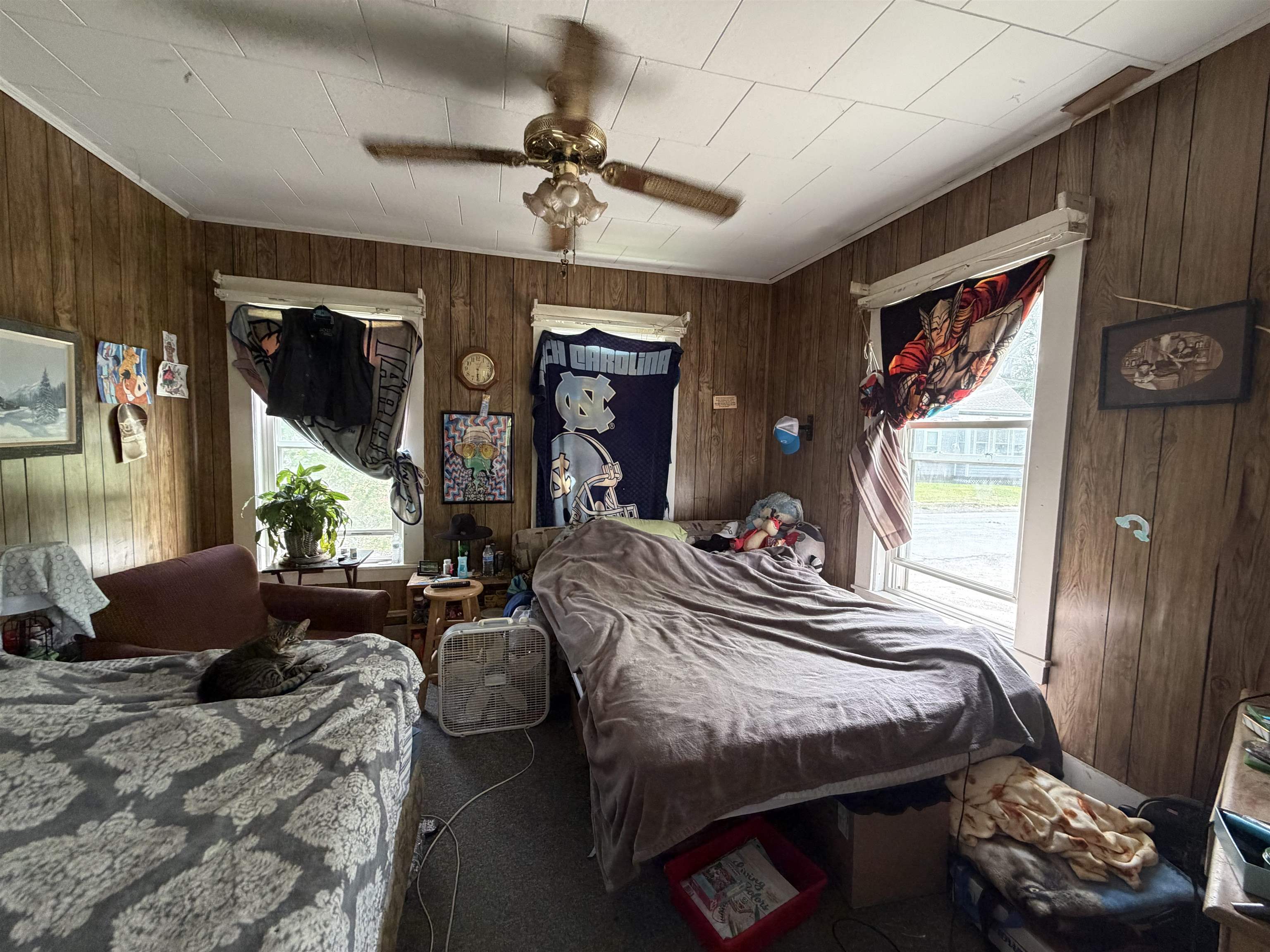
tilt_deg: -3.0
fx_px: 514
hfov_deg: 102.1
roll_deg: -1.5
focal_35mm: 14
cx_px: 635
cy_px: 476
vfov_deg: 85.7
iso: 320
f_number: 2.2
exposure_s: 1/64
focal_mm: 2.22
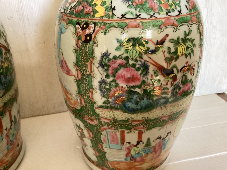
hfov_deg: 58.4
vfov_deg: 45.4
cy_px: 85
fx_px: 203
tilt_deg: -26.3
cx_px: 114
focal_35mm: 31
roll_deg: -1.3
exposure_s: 1/60
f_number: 2.4
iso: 160
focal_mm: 3.3
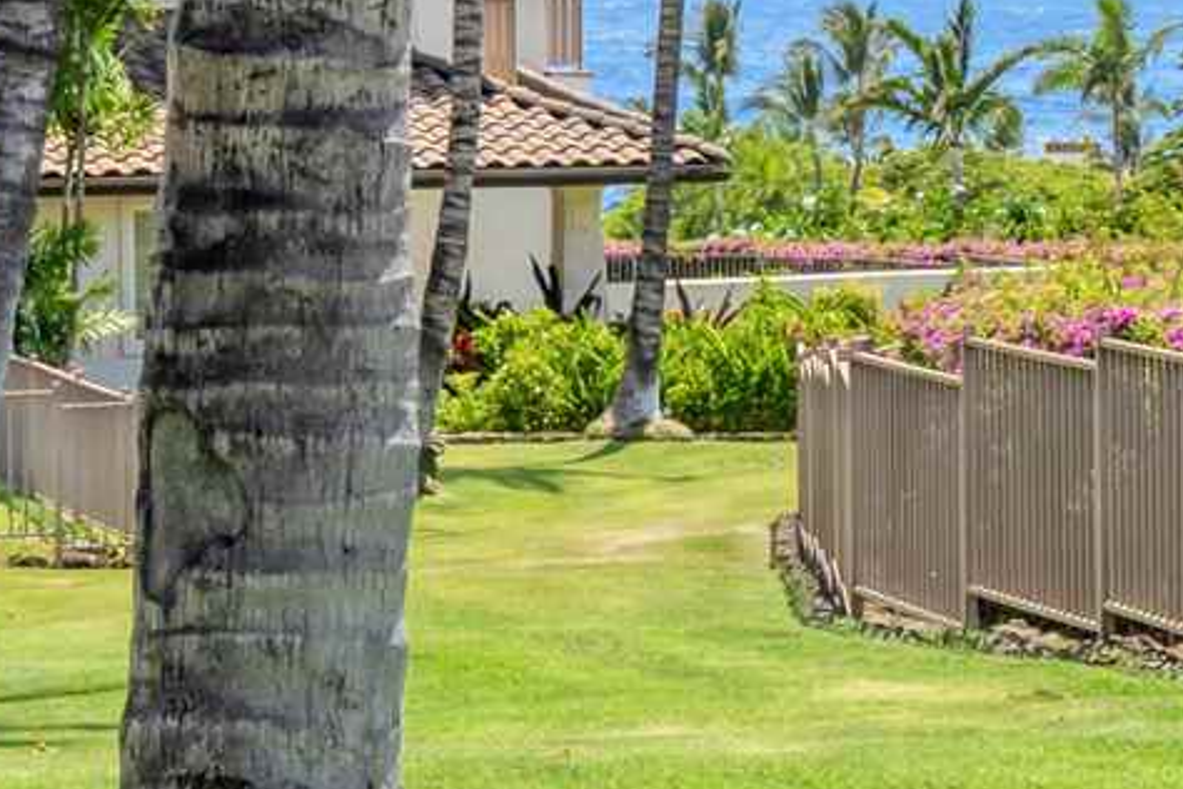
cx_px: 1802
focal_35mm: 227
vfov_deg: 6.0
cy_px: 749
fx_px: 7459
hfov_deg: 8.8
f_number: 11
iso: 80
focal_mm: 35
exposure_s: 1/25
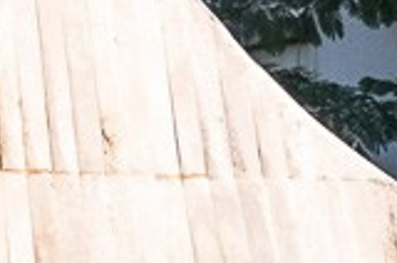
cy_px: 453
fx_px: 10588
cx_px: -233
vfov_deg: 1.4
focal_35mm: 962
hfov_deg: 2.1
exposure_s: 1/1000
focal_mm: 80
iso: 320
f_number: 7.1
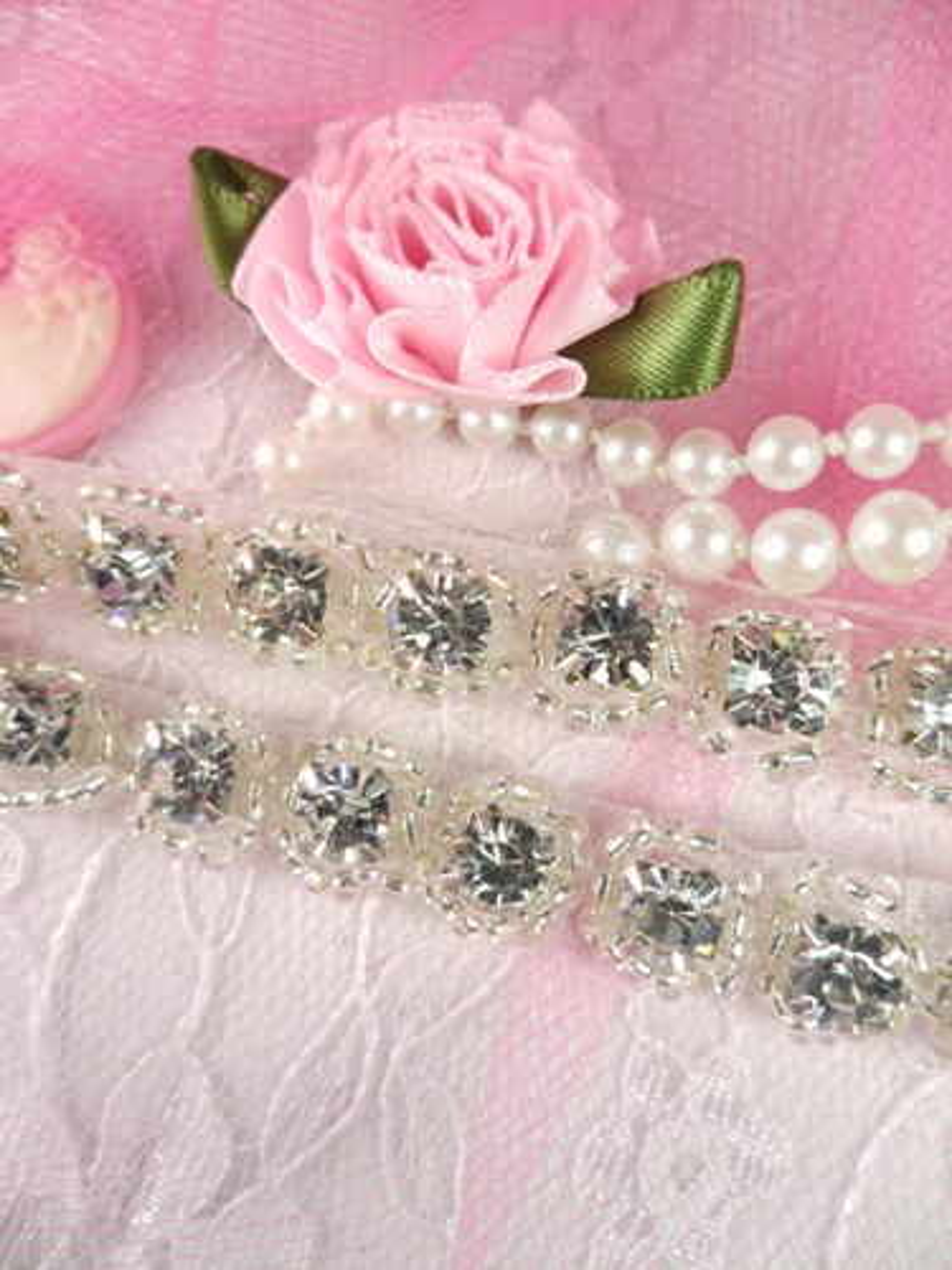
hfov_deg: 51.4
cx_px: 476
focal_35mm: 27
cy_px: 635
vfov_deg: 65.3
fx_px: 990
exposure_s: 1/350
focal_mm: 4.9
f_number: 3.5
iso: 80
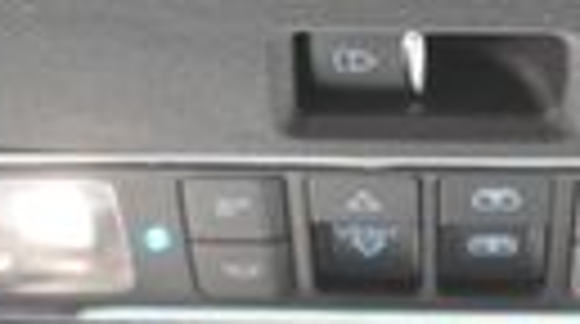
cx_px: 292
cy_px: -261
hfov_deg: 17.2
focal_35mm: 125
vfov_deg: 9.2
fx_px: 1919
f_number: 4
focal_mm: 16
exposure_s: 1/60
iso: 800
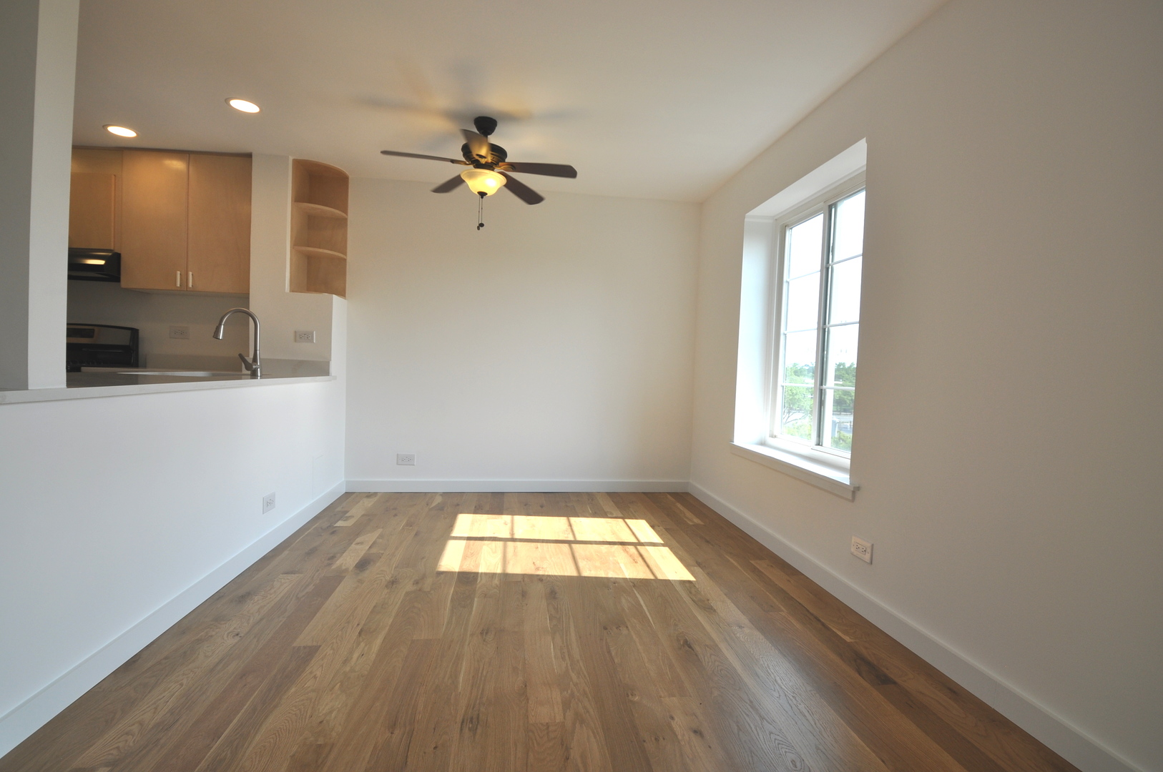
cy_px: 386
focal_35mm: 16
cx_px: 582
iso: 200
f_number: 6.3
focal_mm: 10.5
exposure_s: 1/160
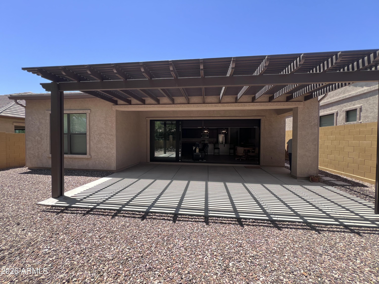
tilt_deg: -1.6
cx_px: 190
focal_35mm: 13
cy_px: 142
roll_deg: -0.4
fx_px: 142
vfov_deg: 89.9
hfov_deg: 106.2
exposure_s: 1/279
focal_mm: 1.57
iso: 32
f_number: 1.8
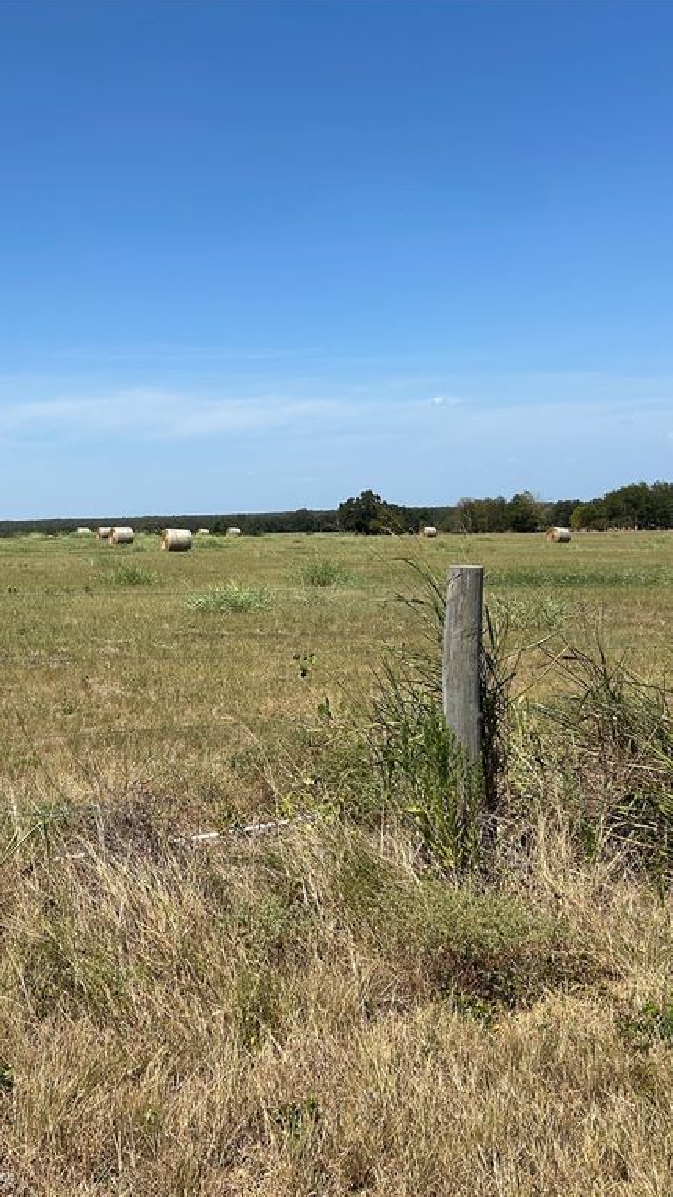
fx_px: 1206
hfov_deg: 30.6
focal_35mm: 38
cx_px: 157
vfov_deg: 52.8
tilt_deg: -4.7
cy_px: 598
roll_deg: +2.8
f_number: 1.5
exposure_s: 1/5587
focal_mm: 5.7
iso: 50
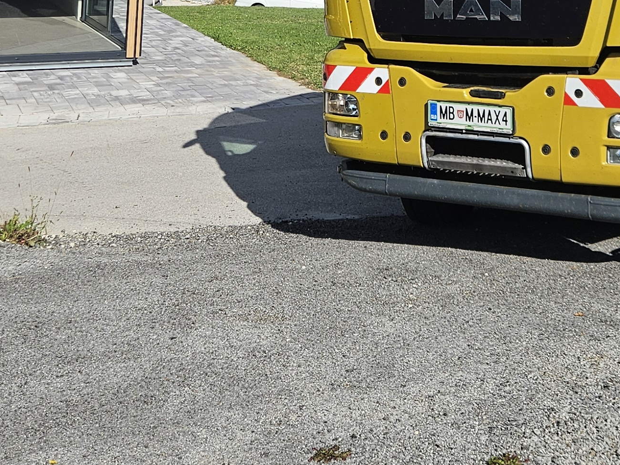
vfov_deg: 18.9
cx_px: 428
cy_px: -171
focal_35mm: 71
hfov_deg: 27.2
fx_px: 1272
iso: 25
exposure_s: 1/2586
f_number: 1.8
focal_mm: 5.4
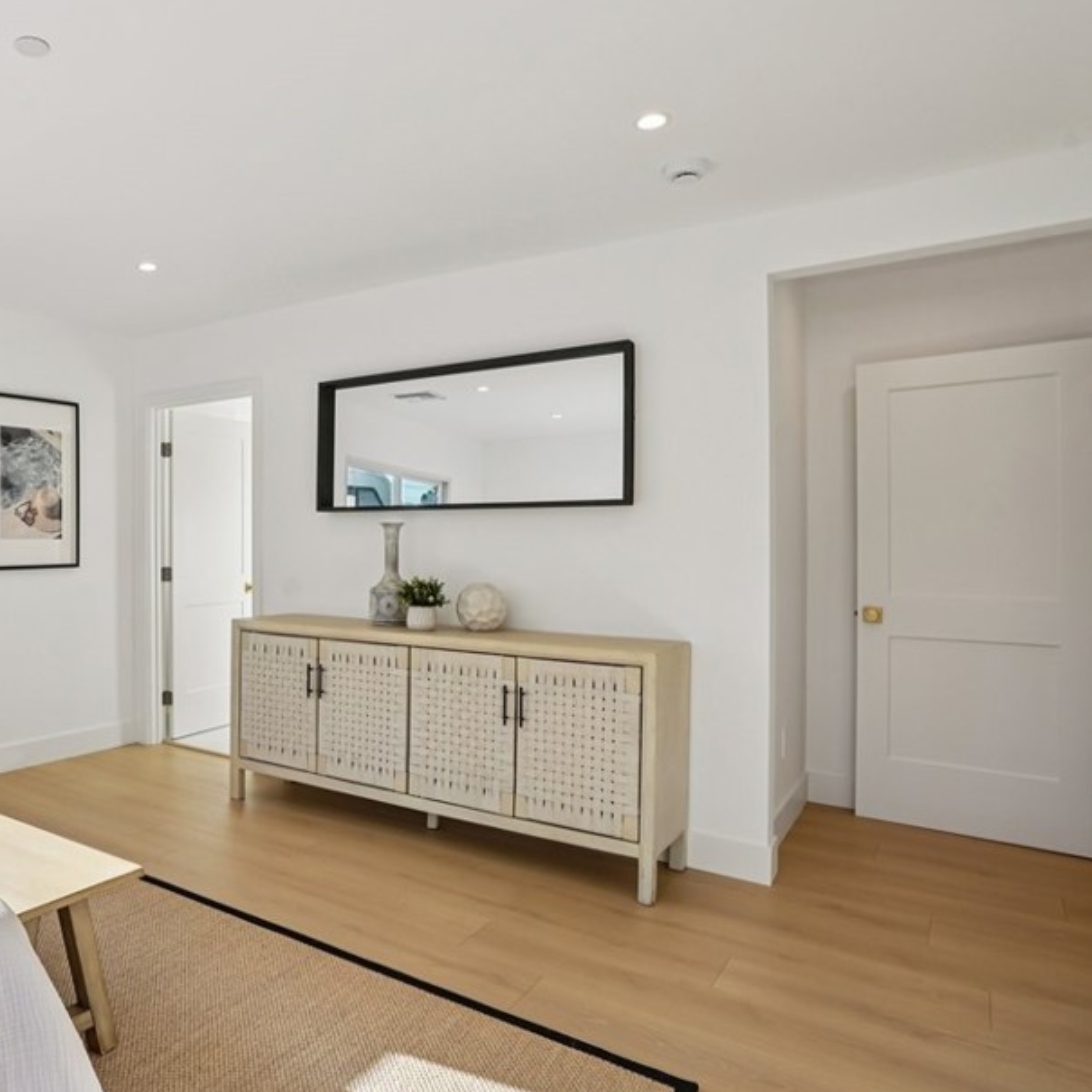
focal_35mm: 23
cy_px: 547
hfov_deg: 62.6
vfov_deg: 67.3
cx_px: 247
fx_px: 821
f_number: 8
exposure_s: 1/160
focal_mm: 16
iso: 400
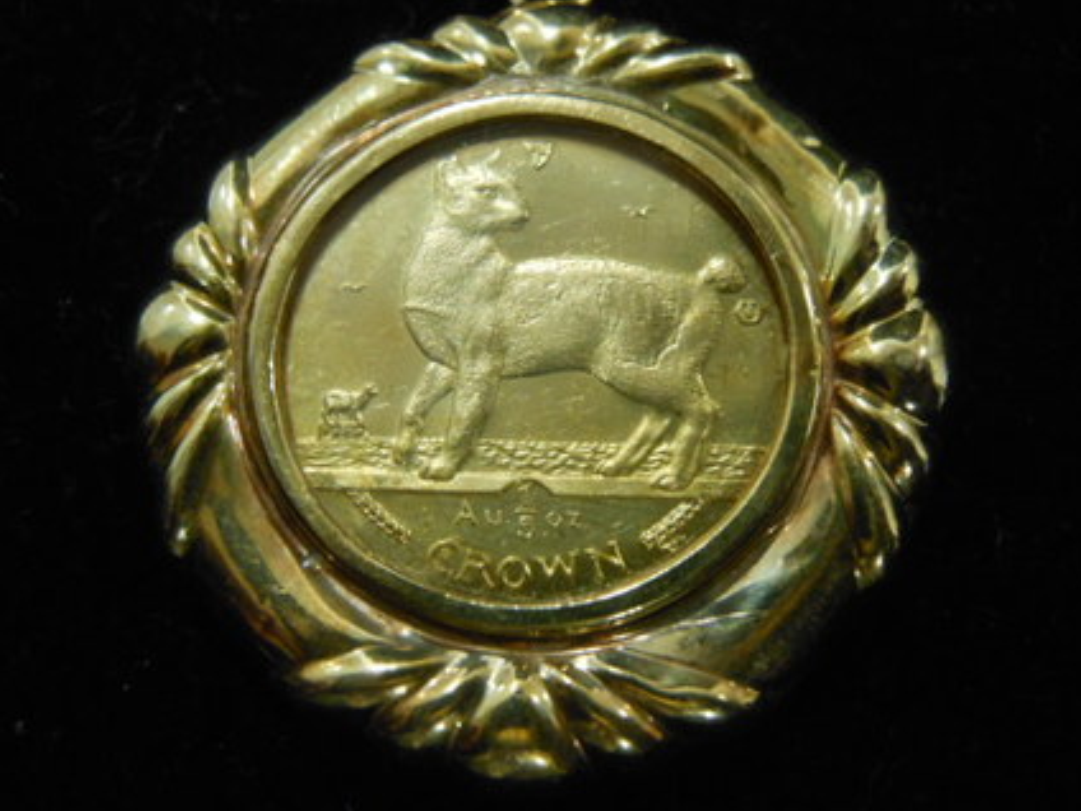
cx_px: 548
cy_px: 386
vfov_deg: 40.7
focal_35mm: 35
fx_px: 1093
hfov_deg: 52.6
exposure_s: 1/20
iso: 400
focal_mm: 5.9
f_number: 4
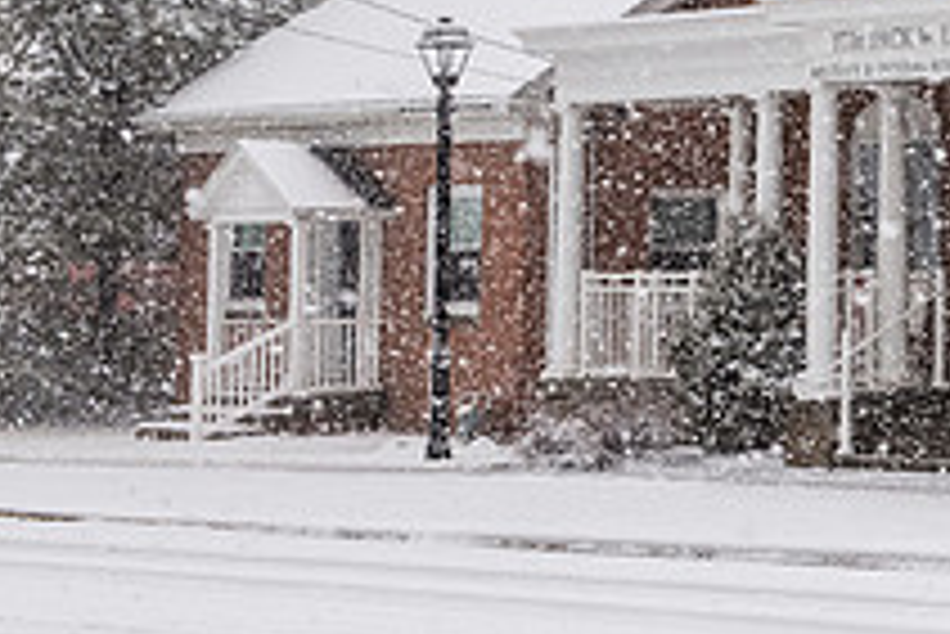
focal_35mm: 143
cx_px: 1297
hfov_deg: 13.7
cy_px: 11
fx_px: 3776
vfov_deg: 9.5
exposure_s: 1/800
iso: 1000
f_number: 7.1
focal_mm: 52
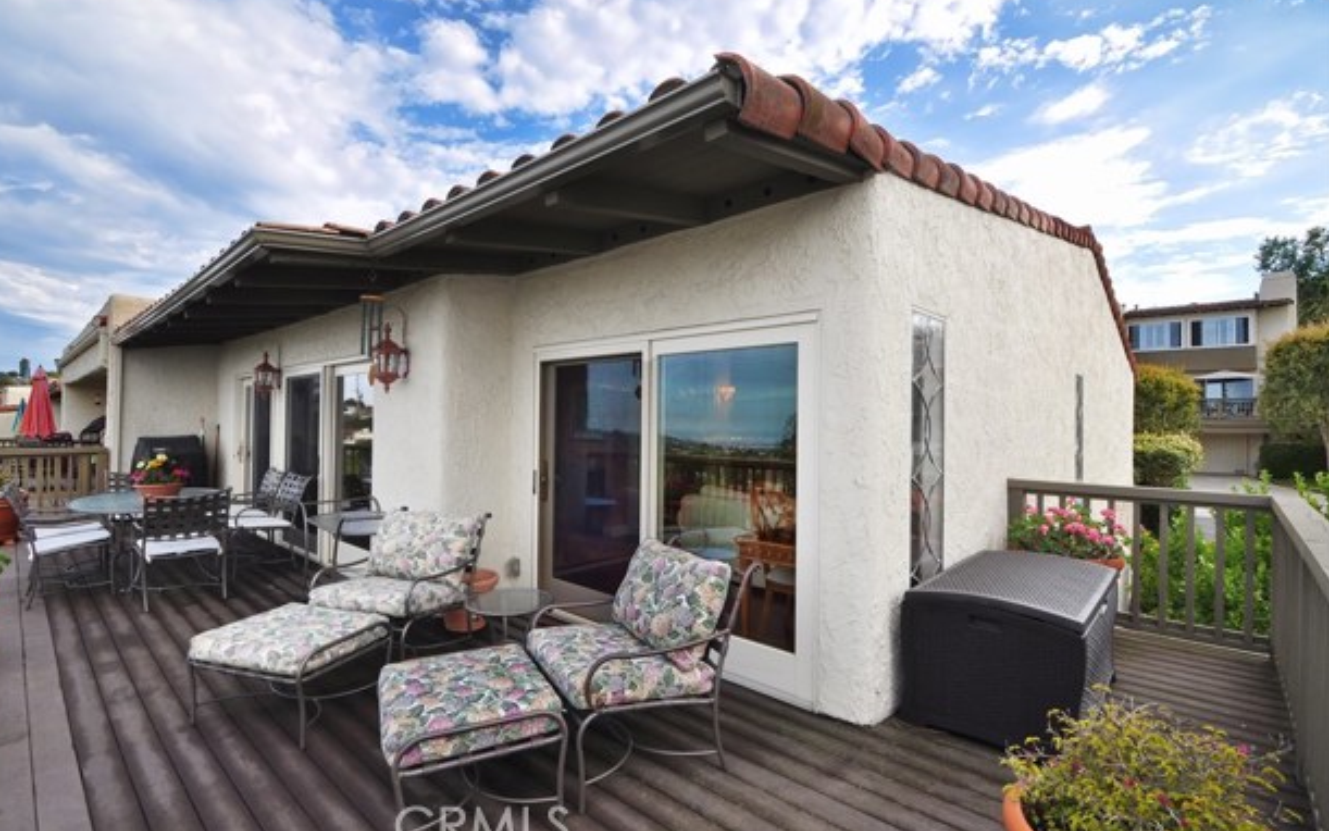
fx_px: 580
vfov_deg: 71.2
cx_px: 637
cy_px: 395
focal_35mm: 16
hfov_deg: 97.8
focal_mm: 10
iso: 360
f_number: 11
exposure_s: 1/200
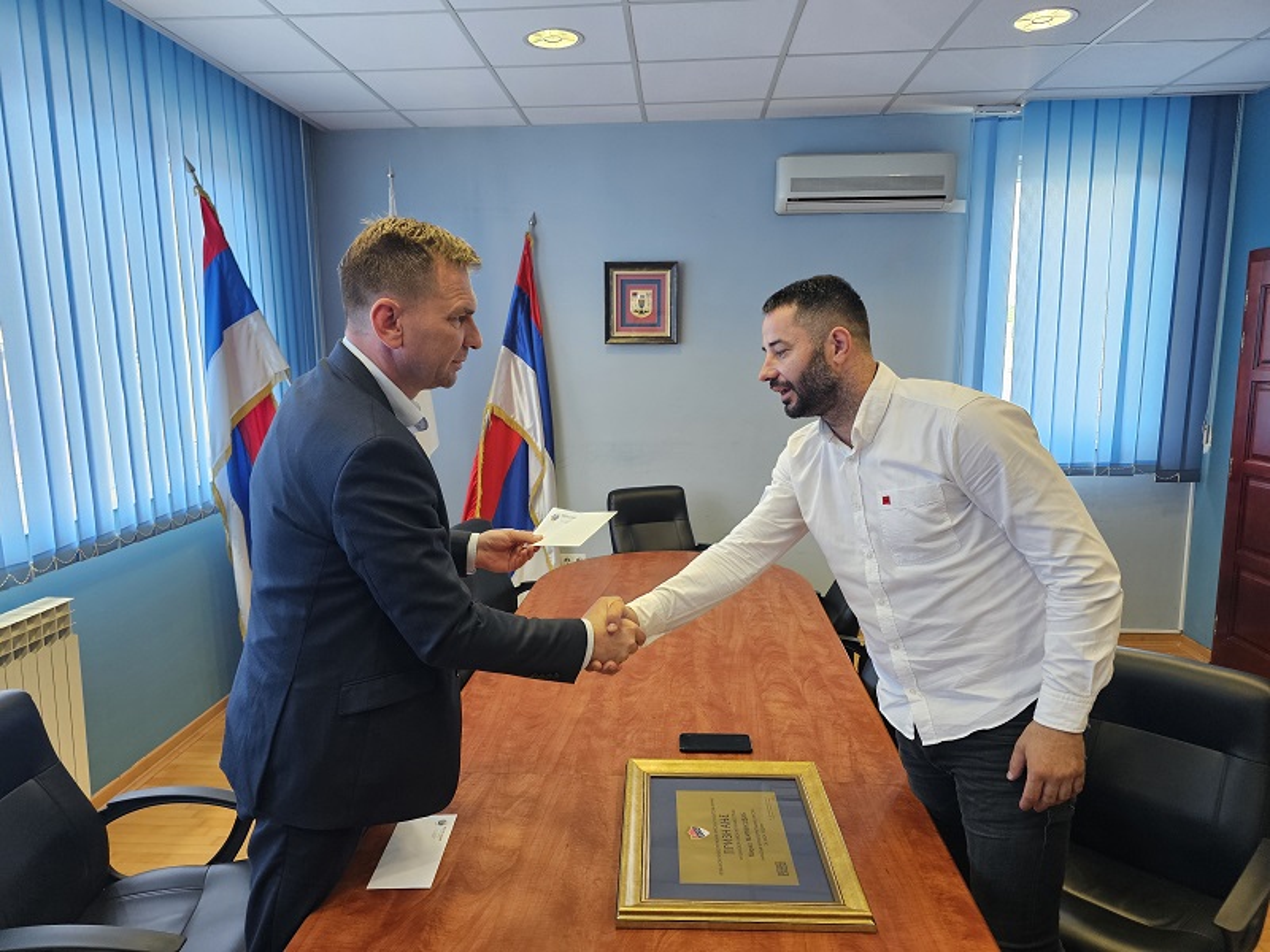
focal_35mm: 23
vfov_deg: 58.9
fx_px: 844
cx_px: 635
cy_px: 476
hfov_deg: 73.9
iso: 200
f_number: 1.7
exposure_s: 1/100
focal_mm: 6.3
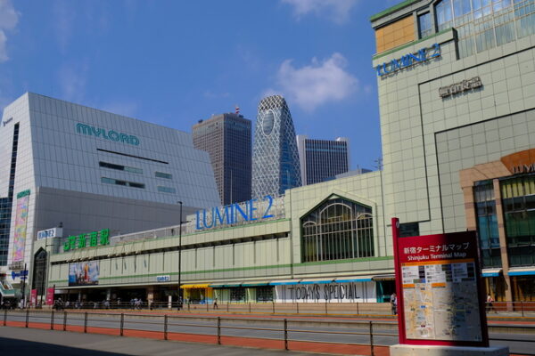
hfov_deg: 54.4
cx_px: 268
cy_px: 178
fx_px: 520
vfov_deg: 37.9
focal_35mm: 35
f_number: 14
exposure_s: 1/220
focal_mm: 23.3
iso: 200
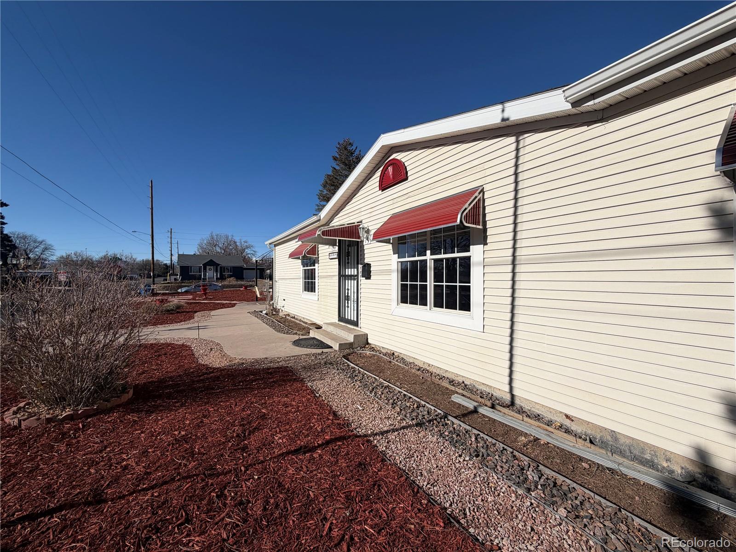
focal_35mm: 14
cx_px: 368
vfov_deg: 85.7
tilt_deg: -0.6
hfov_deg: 102.1
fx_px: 298
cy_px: 276
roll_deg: +1.3
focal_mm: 2.22
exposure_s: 1/2320
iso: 20
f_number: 2.2
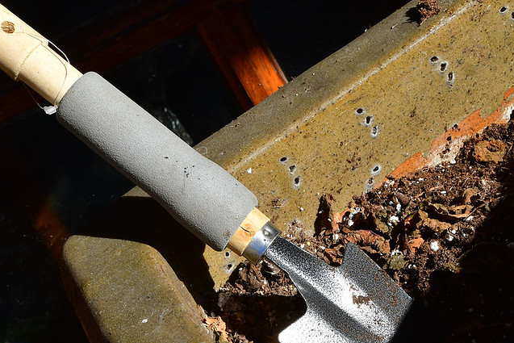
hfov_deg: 17.9
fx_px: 1628
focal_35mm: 114
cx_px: 147
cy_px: 180
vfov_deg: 12.0
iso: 200
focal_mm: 44
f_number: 16
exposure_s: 1/125
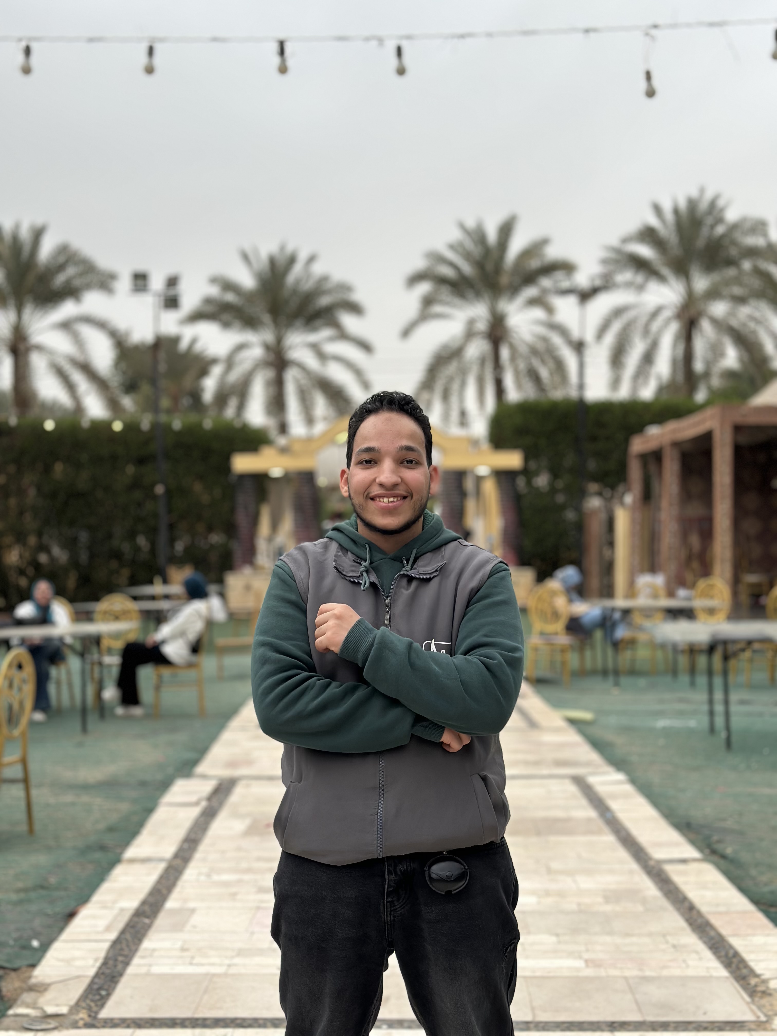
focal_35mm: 48
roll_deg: +1.2
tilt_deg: +0.9
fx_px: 1437
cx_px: 388
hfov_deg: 30.3
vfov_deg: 39.7
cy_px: 518
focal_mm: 6.86
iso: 80
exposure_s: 1/1009
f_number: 1.78
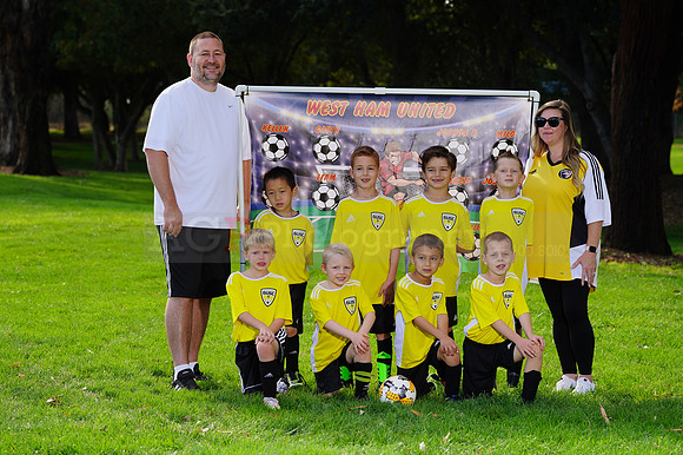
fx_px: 2560
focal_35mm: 135
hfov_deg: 15.2
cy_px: 228
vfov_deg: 10.1
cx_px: 342
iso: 125
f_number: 7.1
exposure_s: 1/200
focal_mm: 135
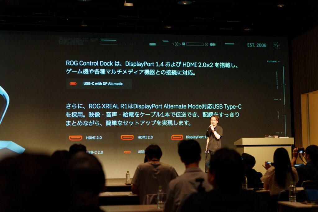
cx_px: 159
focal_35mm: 50
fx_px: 442
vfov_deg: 27.0
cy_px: 106
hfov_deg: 39.6
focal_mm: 50
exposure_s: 1/160
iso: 3200
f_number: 2.5
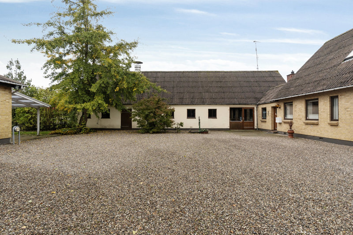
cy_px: 118
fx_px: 191
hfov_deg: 85.4
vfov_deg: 63.2
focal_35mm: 20
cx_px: 176
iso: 320
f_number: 6.3
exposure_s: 1/400
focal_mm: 13
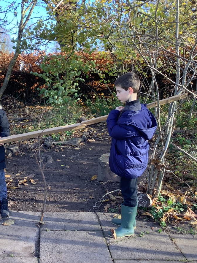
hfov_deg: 33.0
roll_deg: +1.3
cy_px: 132
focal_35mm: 42
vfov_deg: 44.8
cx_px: 29
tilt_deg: -11.8
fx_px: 319
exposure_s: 1/100
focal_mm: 3.3
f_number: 2.4
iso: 32
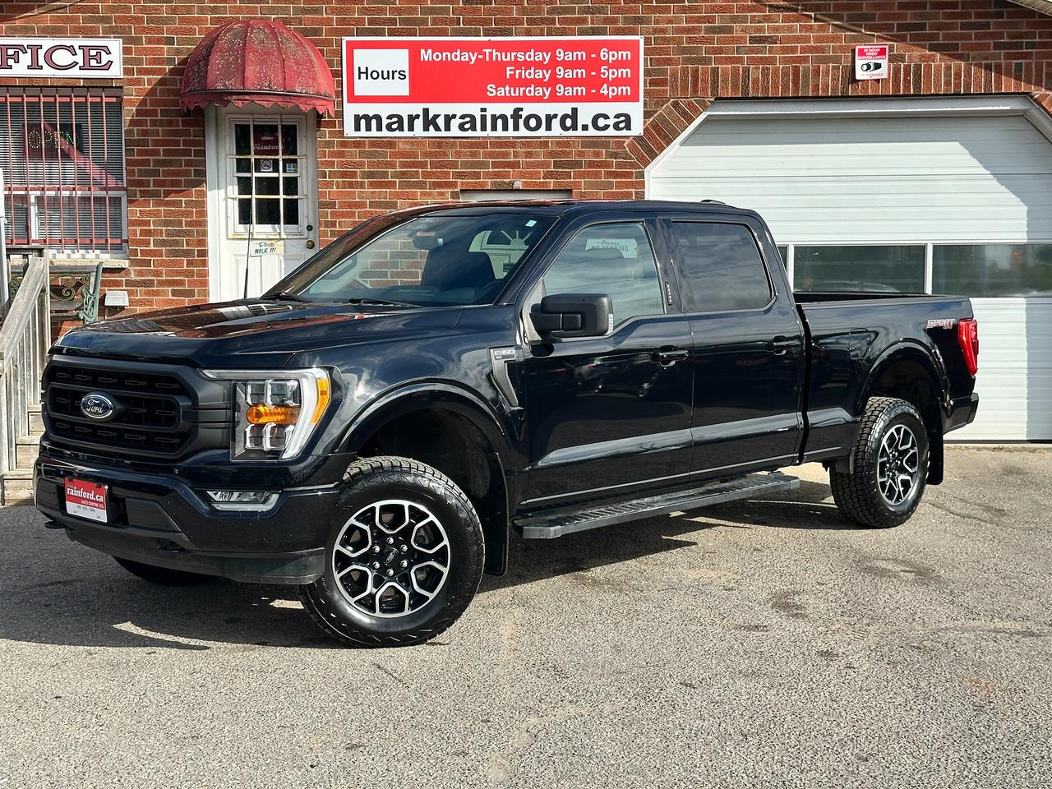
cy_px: 394
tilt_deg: -4.7
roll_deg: +0.4
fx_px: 1459
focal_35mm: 48
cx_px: 526
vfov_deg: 30.3
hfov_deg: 39.7
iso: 64
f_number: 1.78
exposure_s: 1/2358
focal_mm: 6.86
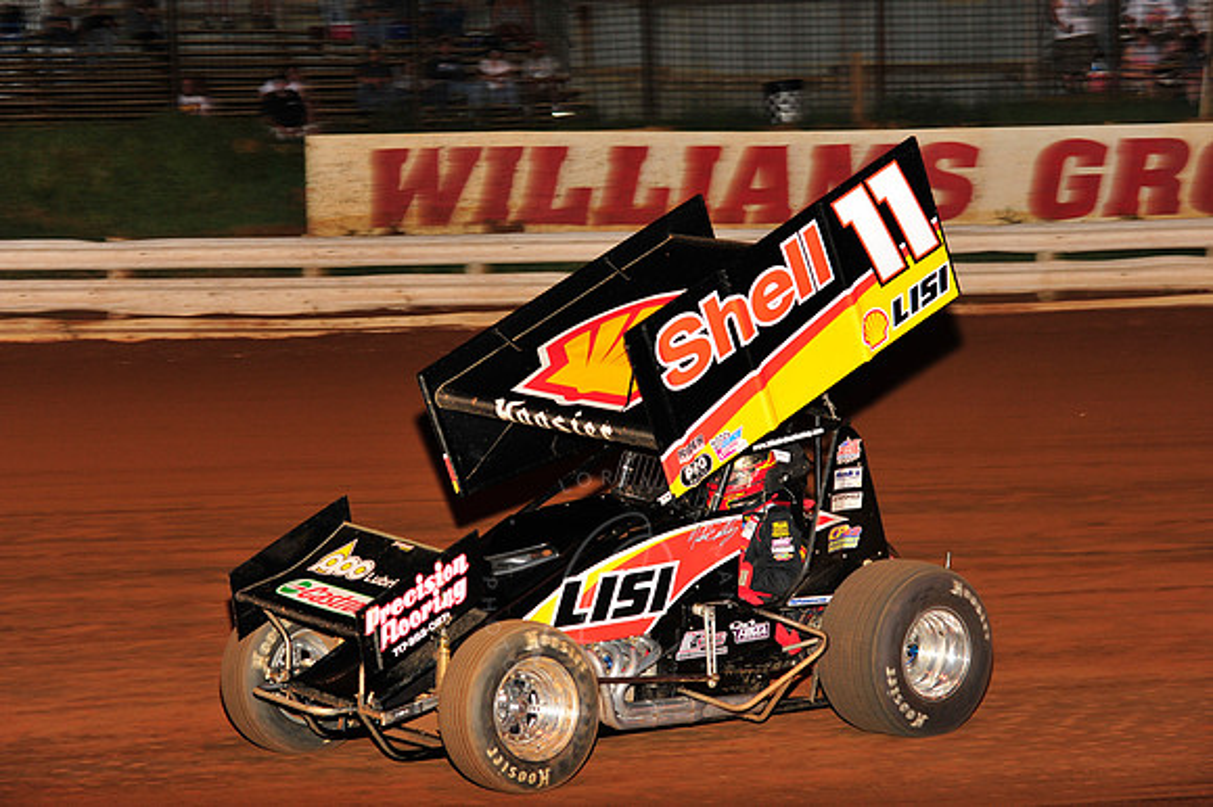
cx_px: 606
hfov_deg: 20.4
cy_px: 404
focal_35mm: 100
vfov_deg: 13.7
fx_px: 3367
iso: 1000
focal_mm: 100
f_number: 6.3
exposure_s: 1/320
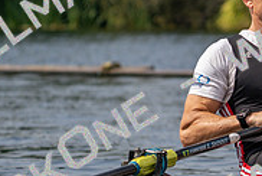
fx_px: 4643
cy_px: 76
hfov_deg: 3.2
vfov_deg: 2.2
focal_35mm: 637
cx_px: 399
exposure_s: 1/1600
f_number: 5.6
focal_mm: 200
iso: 200
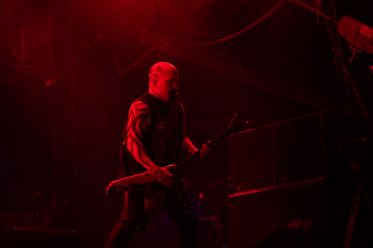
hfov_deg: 24.5
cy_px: 124
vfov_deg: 16.5
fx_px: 860
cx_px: 186
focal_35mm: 83
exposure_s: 1/100
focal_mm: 83
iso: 800
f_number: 4
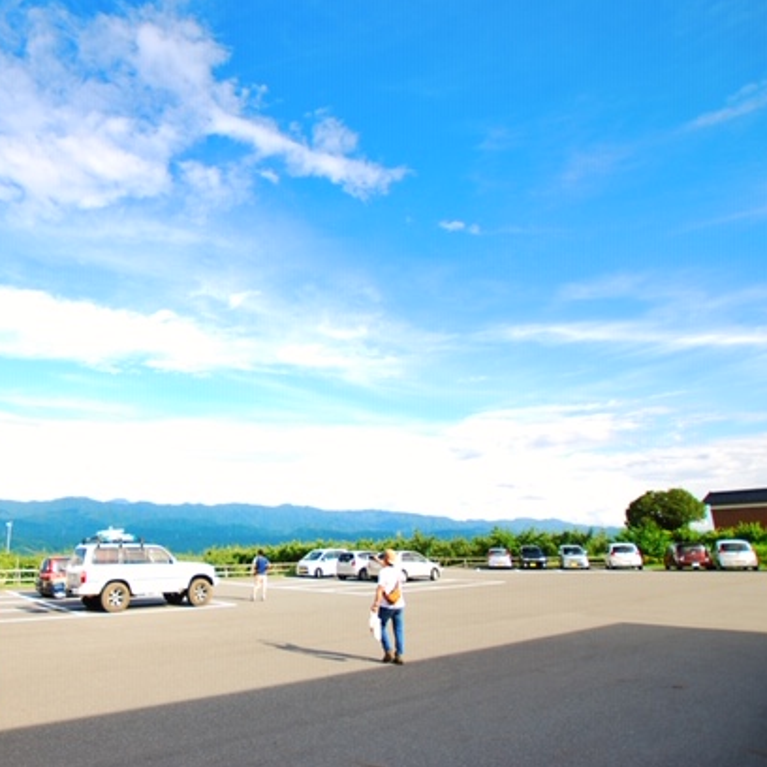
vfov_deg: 74.8
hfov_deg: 71.0
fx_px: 501
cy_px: 399
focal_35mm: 20
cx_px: 216
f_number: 5
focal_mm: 10
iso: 200
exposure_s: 1/800
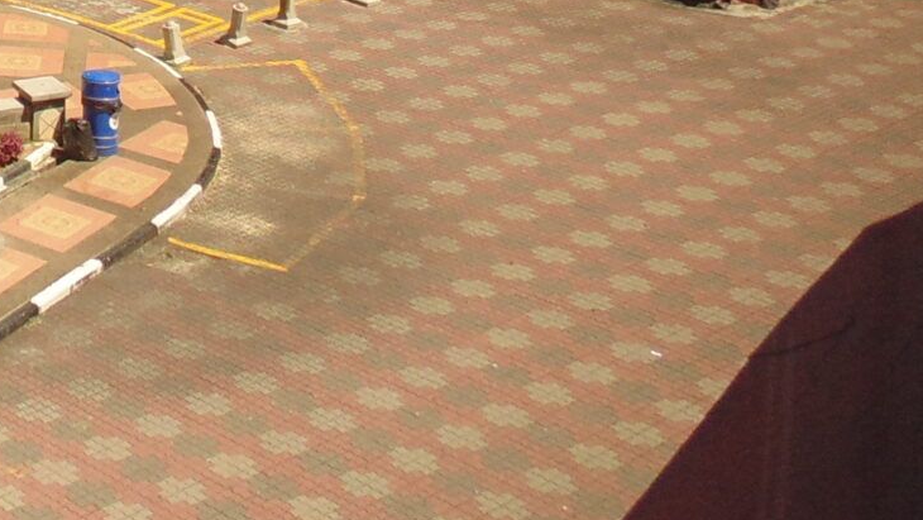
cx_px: -503
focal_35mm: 84
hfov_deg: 21.0
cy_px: -368
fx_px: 2056
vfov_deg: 13.2
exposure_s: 1/400
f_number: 3.1
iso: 80
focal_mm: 4
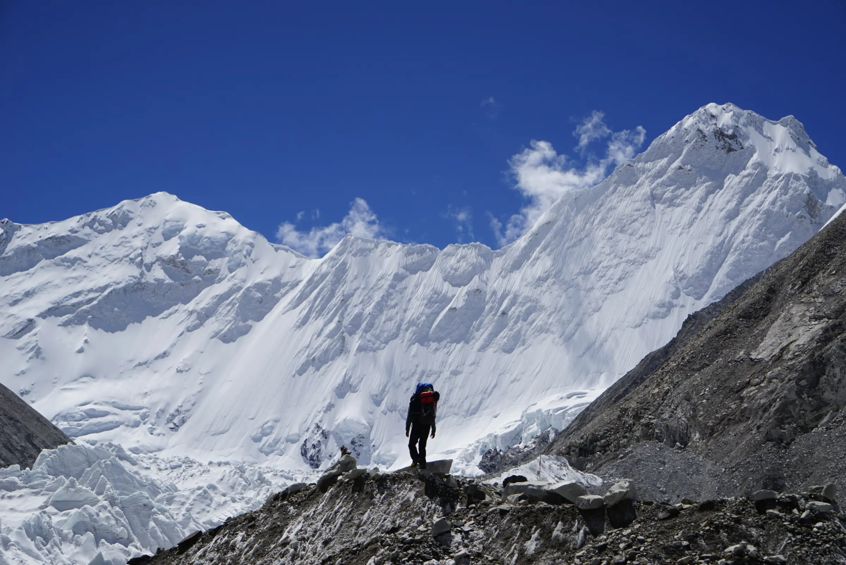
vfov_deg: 20.0
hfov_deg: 29.6
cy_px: 282
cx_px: 423
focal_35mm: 68
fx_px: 1598
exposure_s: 1/1250
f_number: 8
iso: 125
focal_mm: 68
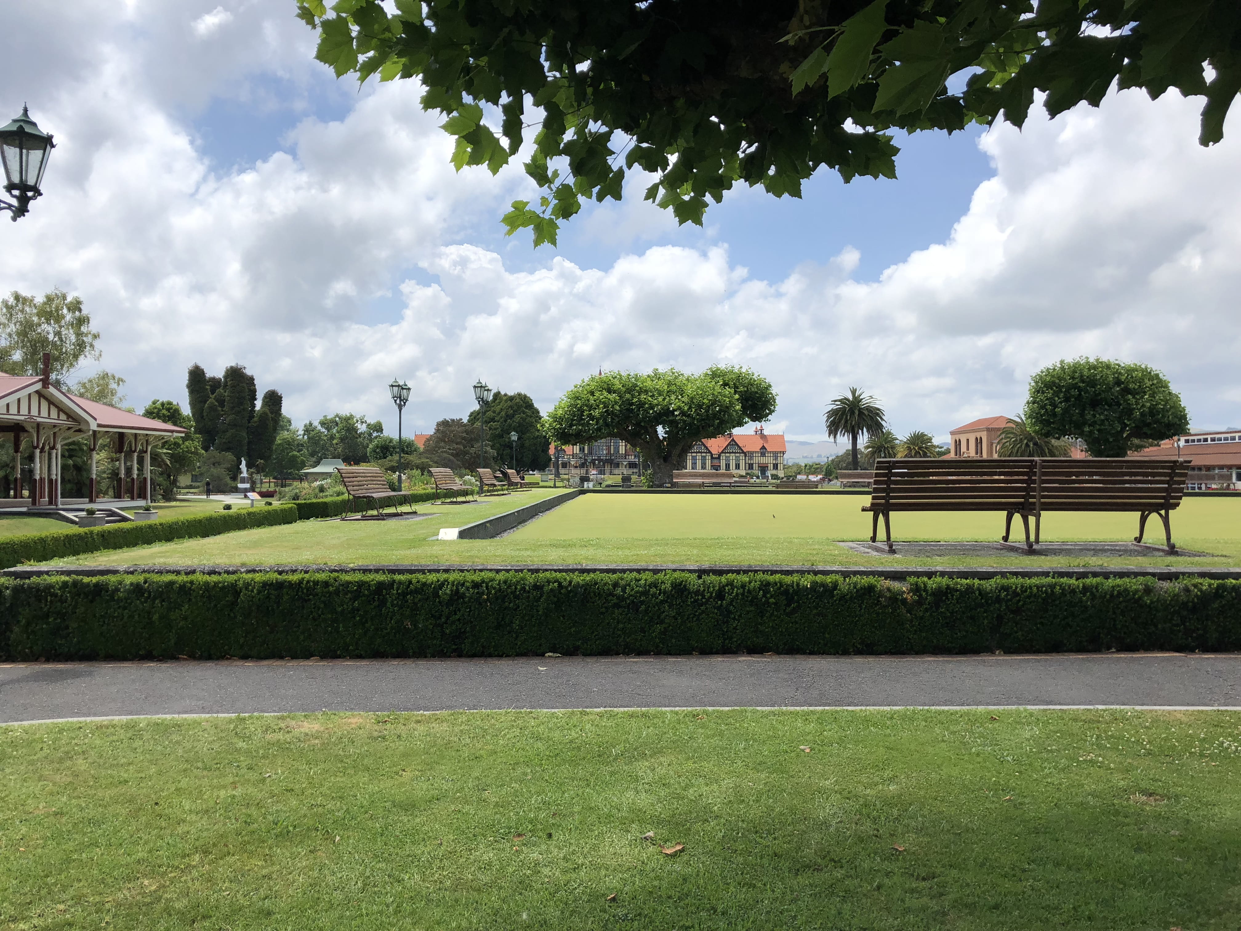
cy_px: 466
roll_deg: +0.1
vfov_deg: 49.7
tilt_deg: +0.3
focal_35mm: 28
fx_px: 1004
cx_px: 620
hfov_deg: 63.4
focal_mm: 4
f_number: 1.8
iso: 25
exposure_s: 1/3690
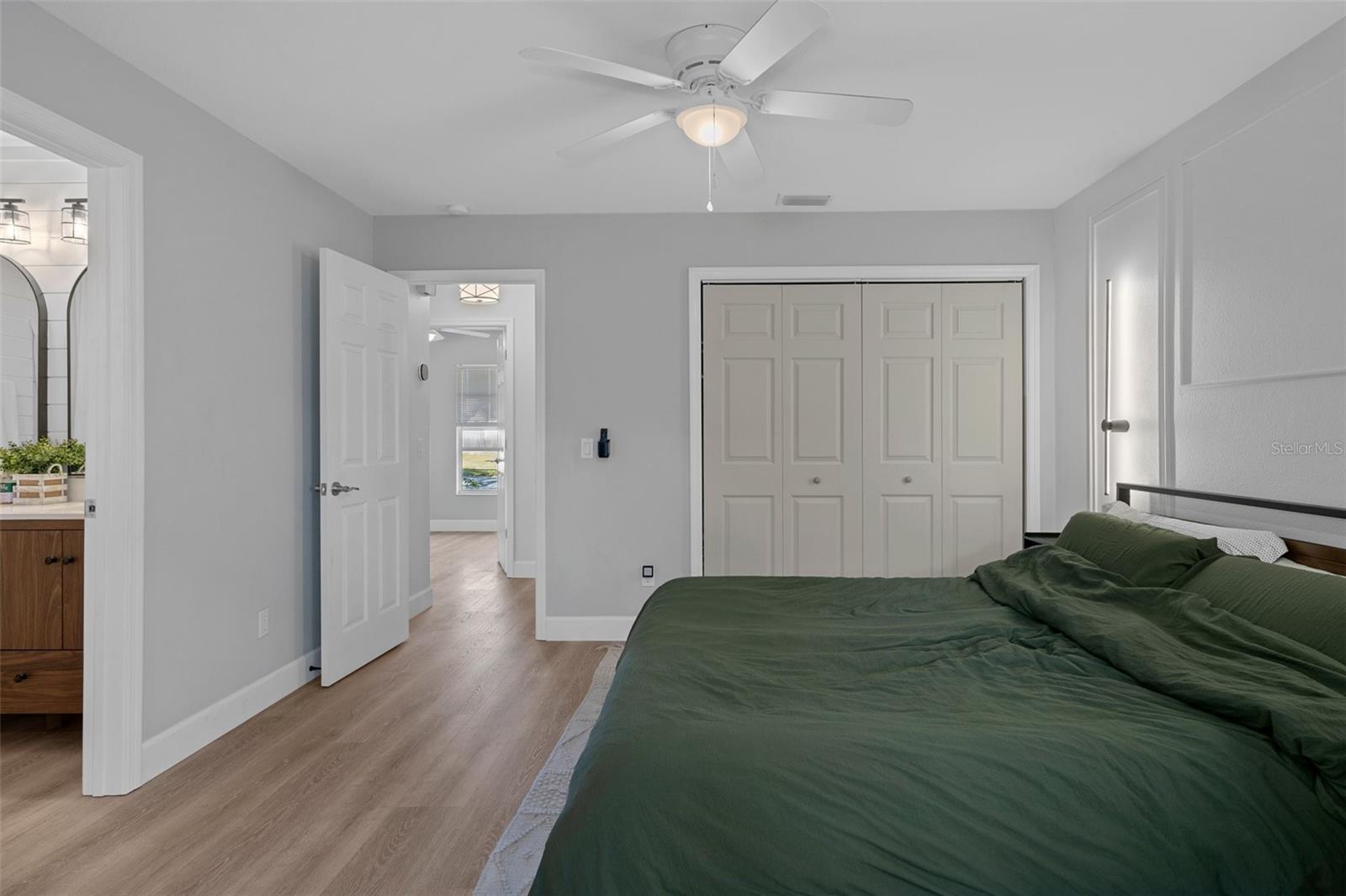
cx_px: 673
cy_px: 448
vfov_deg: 67.4
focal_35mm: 18
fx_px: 673
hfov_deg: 90.0
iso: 320
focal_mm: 18
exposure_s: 1
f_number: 9
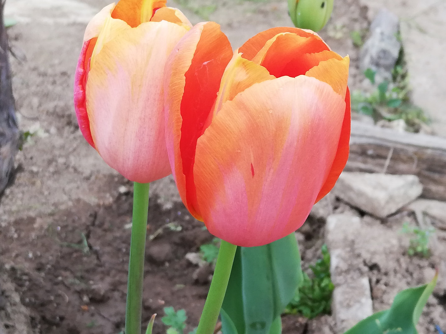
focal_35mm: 69
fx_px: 889
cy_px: 167
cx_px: 223
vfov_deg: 21.3
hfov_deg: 28.2
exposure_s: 1/221
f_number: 2.2
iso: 50
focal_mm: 3.81
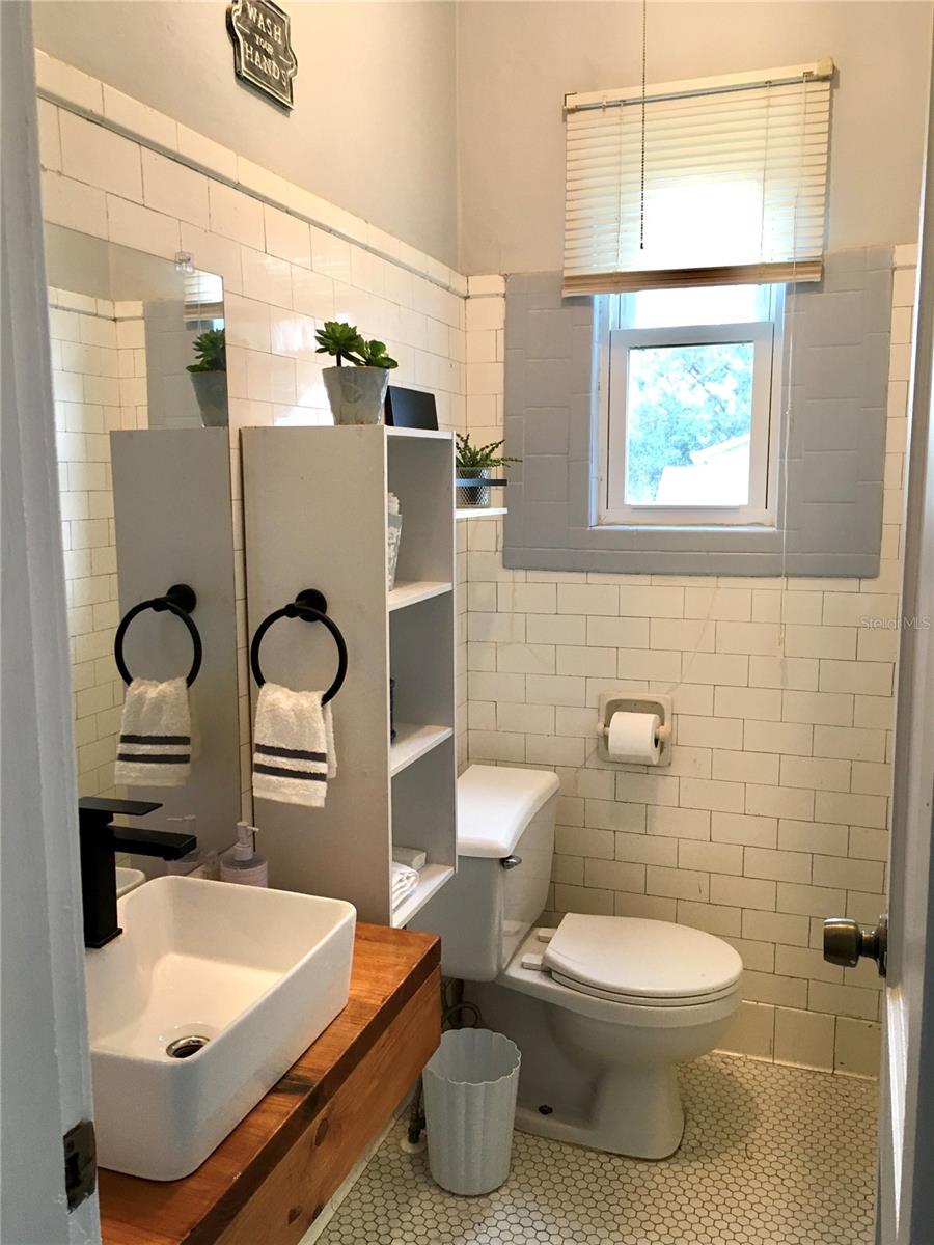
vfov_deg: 61.7
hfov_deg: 48.2
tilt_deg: -7.3
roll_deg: +2.0
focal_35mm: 29
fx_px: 1043
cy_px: 622
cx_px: 467
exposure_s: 1/33
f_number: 2.2
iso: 50
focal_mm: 4.15
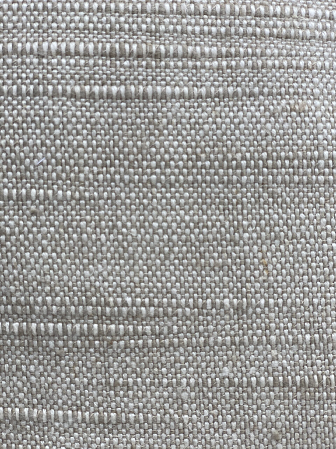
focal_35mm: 52
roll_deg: +0.6
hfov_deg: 28.0
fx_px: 673
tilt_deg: -23.0
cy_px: 224
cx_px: 168
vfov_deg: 36.8
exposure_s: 1/231
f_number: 2
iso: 20
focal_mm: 6
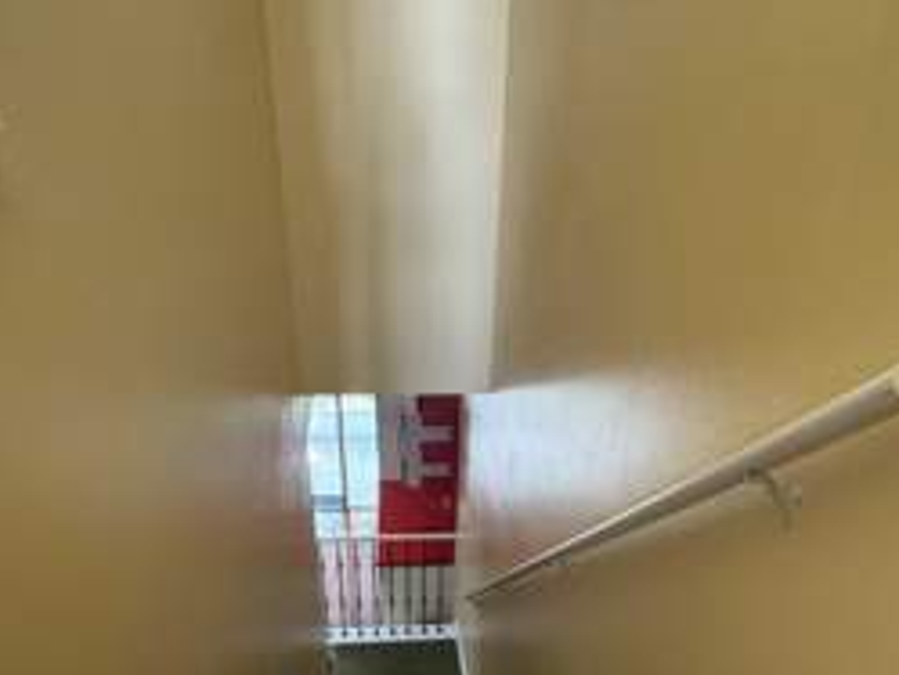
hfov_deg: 65.3
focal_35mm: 27
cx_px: 455
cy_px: 523
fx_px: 702
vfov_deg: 48.9
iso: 500
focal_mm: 2.22
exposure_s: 1/60
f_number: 2.2
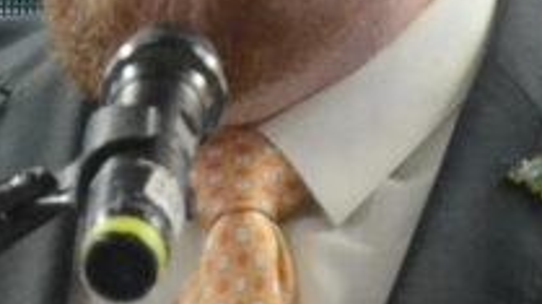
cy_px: -96
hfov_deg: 3.5
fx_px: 8843
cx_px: 200
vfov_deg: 2.0
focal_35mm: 616
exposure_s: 1/125
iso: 6400
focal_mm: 80
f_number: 5.6
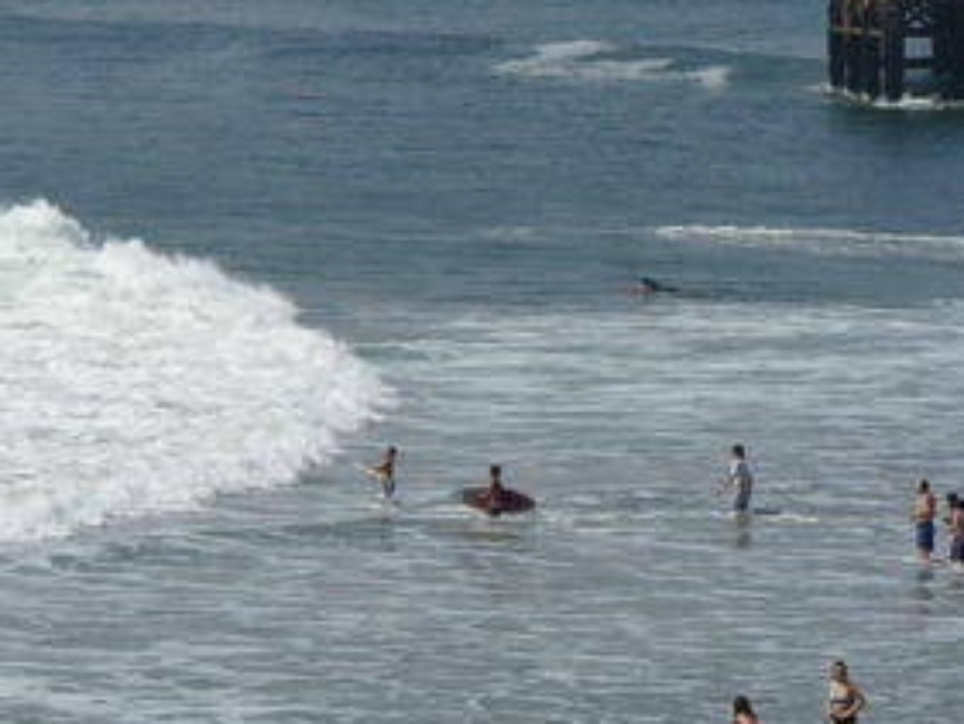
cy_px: 130
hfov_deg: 8.4
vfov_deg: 6.3
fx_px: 6575
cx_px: 170
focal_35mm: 236
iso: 80
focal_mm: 14.5
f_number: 6.8
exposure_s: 1/500
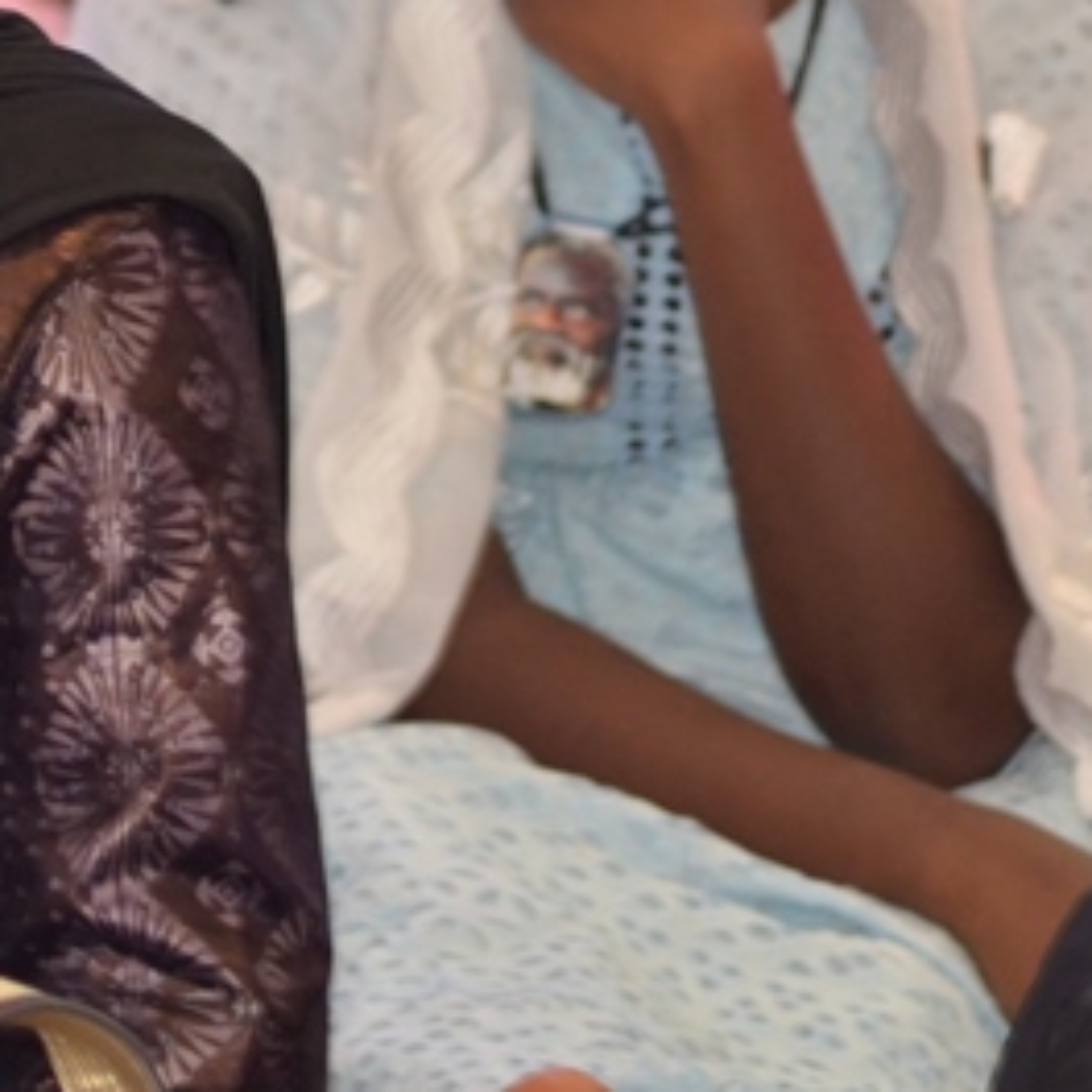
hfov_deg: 2.6
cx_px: -472
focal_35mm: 667
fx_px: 23793
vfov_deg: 2.6
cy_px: 4
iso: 640
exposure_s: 1/50
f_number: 4.2
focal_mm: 135
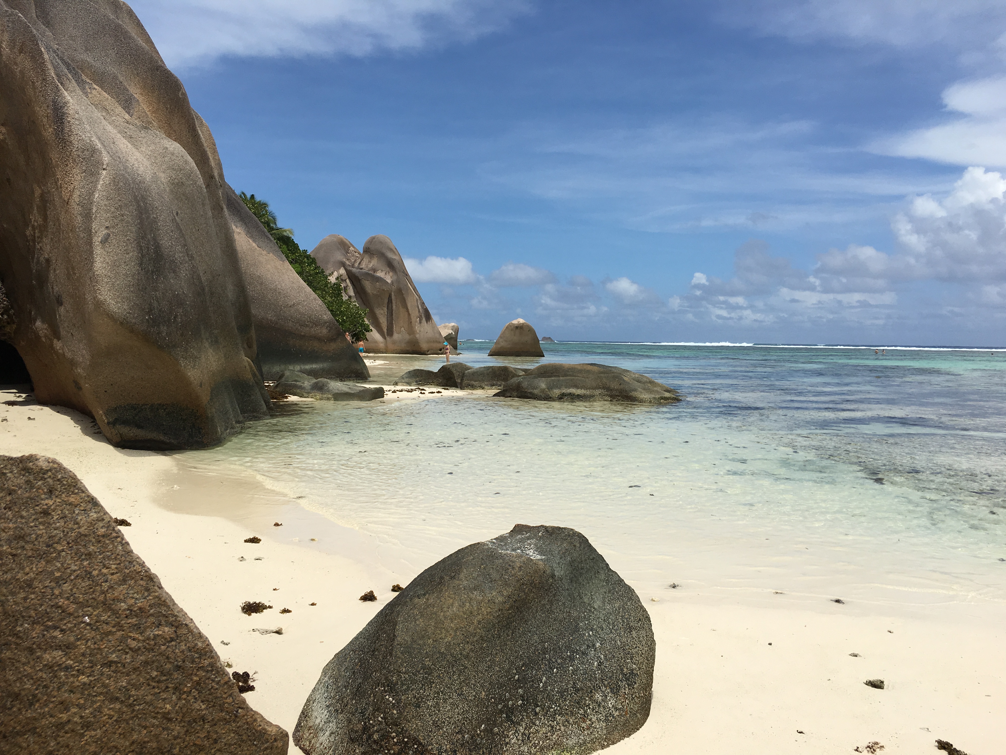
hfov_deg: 61.7
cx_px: 503
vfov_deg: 48.2
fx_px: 843
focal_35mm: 29
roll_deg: -0.7
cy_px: 378
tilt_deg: -0.8
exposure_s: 1/3663
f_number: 2.2
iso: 25
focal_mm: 4.15
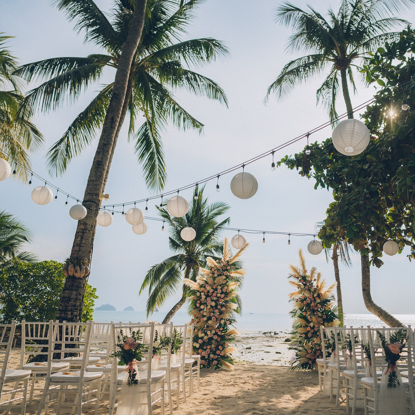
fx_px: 420
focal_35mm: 31
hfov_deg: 51.6
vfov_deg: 52.5
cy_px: 207
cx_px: 276
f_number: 3.2
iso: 160
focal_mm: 24
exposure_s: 1/8000
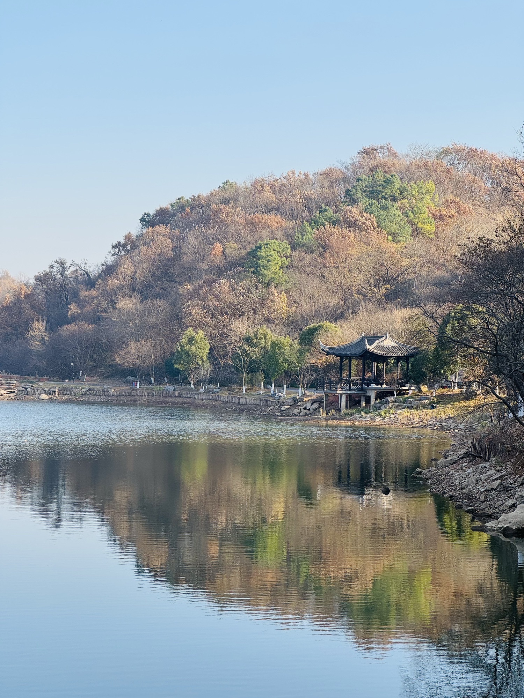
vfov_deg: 25.3
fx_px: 1554
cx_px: 262
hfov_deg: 19.1
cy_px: 349
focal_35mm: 77
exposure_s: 1/309
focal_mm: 9
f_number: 2.8
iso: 25
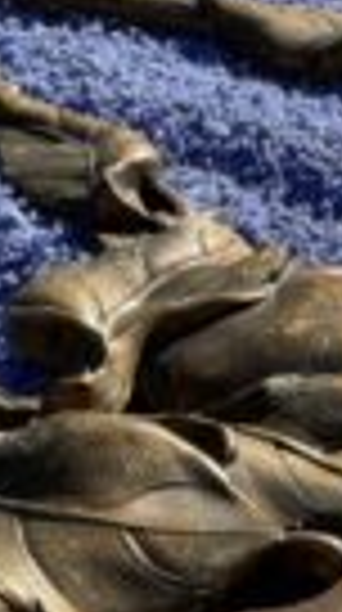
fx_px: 1248
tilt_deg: -41.2
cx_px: 144
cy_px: 626
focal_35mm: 77
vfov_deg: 26.0
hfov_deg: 15.6
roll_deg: -1.7
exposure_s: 1/777
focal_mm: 2.22
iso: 32
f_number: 2.2
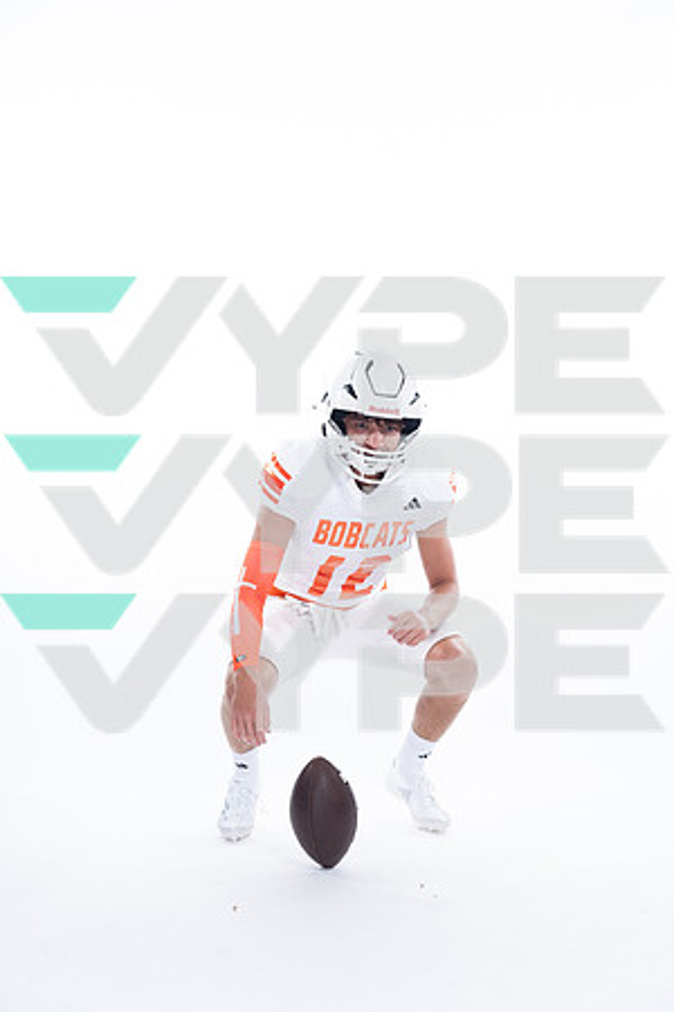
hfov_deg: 21.2
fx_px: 1797
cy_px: 506
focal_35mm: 64
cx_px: 337
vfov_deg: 31.4
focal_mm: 64
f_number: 5.6
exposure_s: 1/250
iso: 400
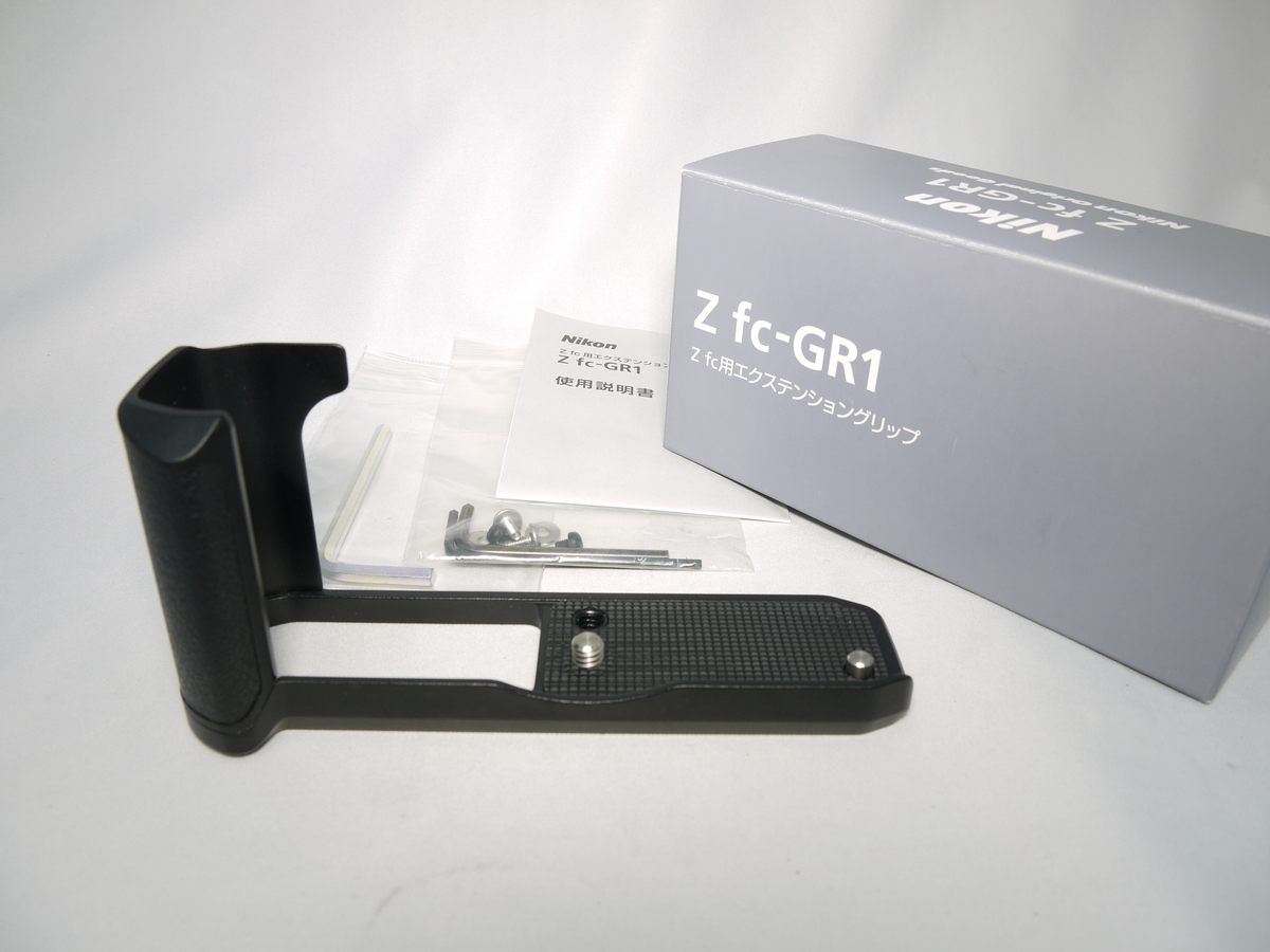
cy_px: 476
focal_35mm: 28
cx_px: 635
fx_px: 1027
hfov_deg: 63.4
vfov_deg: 49.7
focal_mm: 14
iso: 100
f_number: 8
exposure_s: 1/13
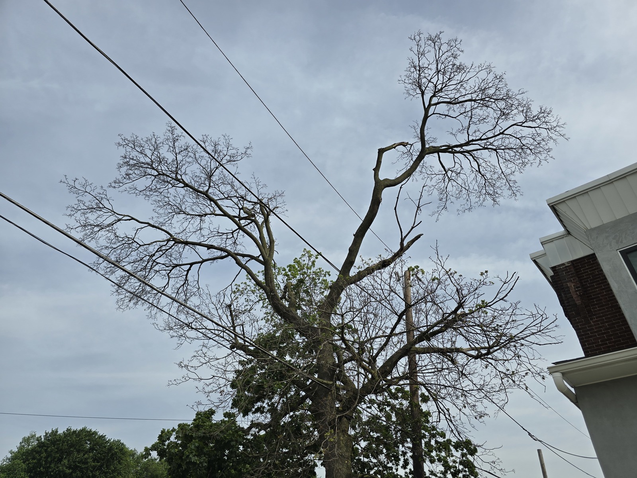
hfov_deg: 73.9
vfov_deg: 58.9
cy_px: 239
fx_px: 423
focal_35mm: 23
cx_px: 318
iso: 12
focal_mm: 6.3
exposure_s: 1/1265
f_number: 1.7
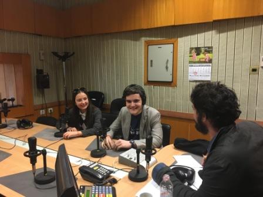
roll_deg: +0.2
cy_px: 98
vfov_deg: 48.2
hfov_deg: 61.7
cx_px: 132
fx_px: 220
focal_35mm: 29
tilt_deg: -8.5
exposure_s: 1/25
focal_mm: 4.15
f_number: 2.2
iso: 200
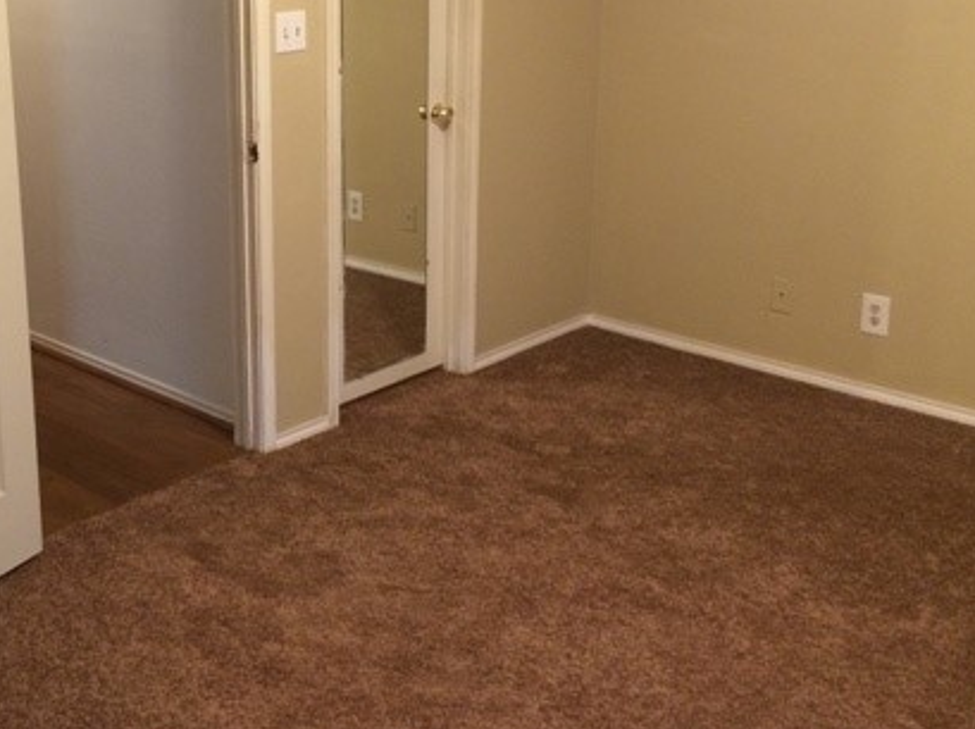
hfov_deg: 39.9
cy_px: 224
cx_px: 317
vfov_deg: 30.5
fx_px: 1323
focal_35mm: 47
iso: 160
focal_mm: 4.12
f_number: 2.2
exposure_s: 1/30
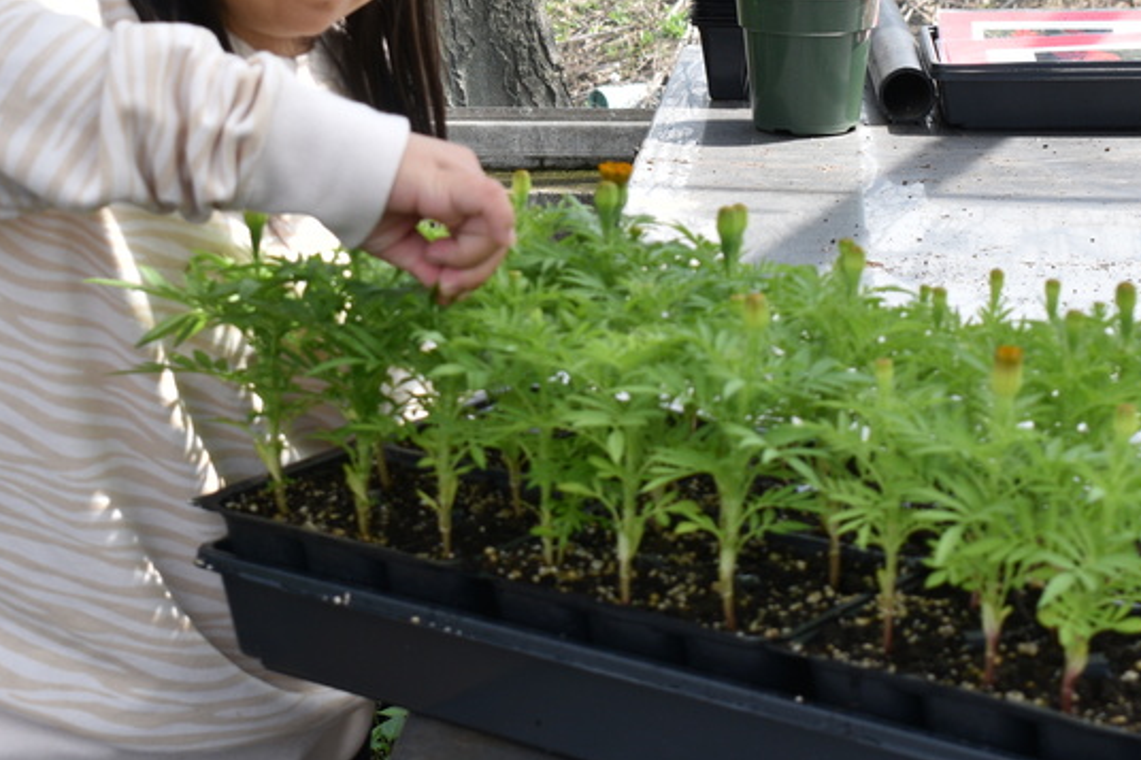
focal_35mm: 86
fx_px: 2725
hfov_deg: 23.6
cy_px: 163
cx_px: 458
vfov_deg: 15.8
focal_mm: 30
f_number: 7.1
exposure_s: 1/320
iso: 200
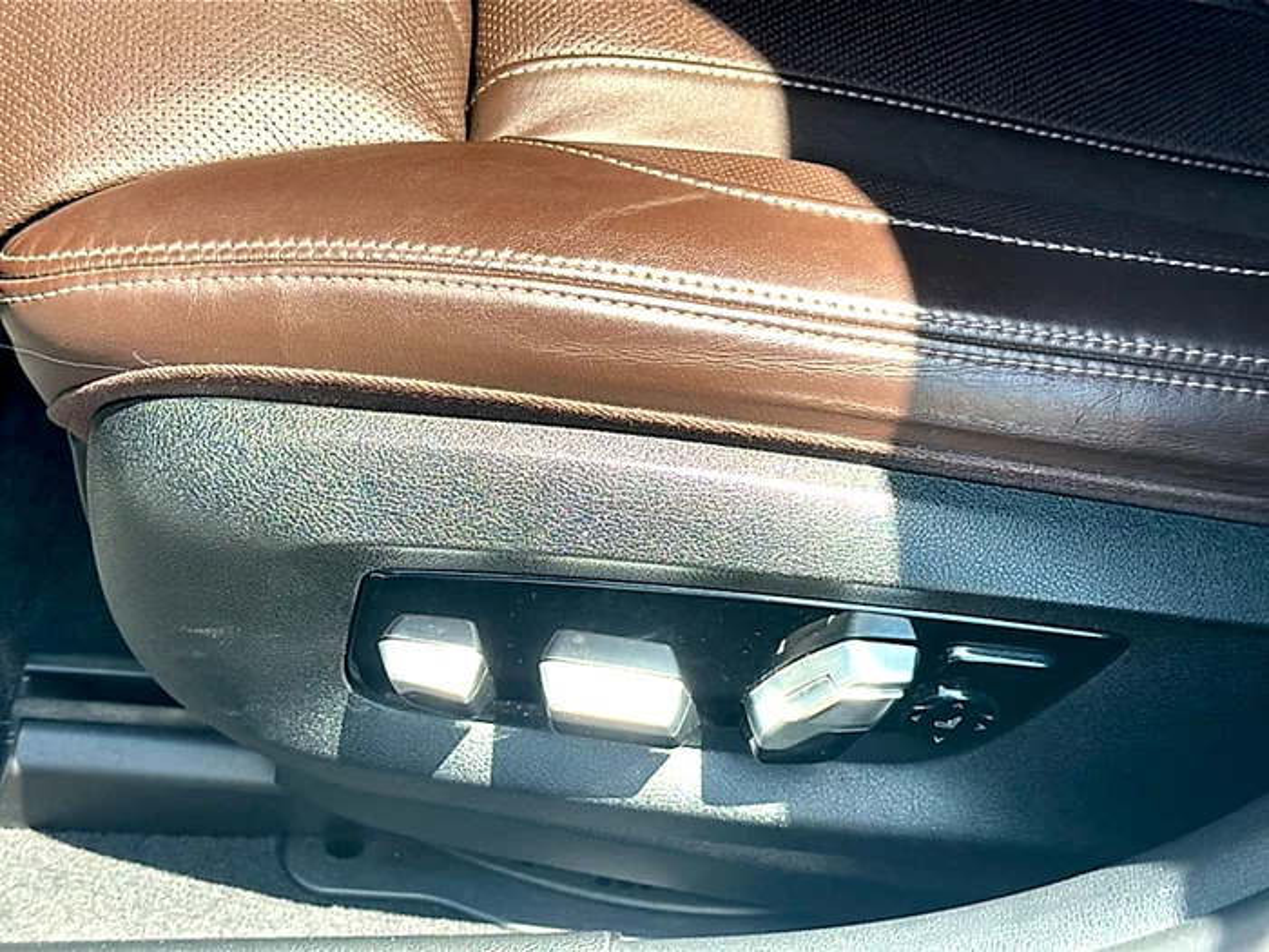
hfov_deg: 35.5
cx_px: 634
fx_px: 1980
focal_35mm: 54
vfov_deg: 27.0
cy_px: 476
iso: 64
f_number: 1.78
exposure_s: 1/623
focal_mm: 6.86
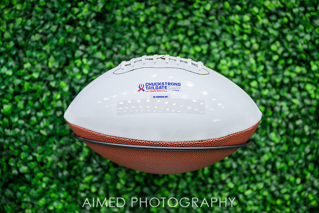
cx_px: 165
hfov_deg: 39.8
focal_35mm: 50
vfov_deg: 27.2
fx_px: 441
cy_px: 103
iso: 1000
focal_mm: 48
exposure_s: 1/200
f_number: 2.8
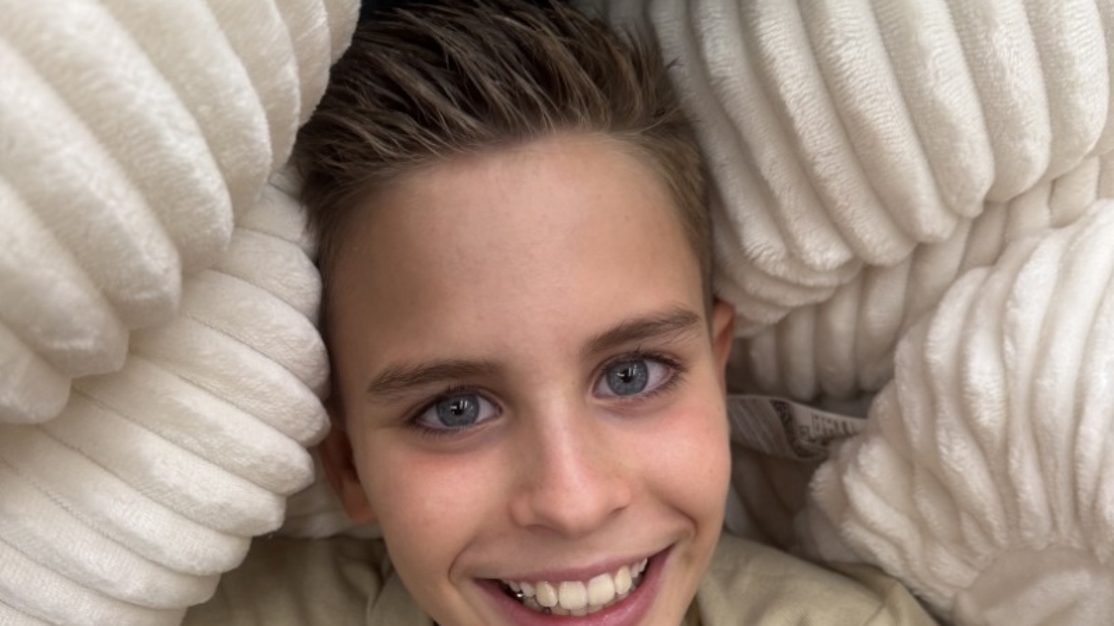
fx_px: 1034
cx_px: 556
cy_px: 541
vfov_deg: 32.3
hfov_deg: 56.6
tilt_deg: -55.4
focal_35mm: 35
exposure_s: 1/100
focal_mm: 6.76
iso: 125
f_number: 1.78
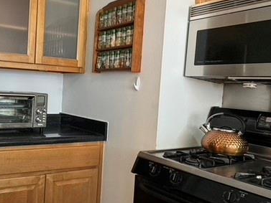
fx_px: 298
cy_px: 103
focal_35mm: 38
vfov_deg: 37.7
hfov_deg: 46.2
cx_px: 51
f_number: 2.2
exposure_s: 1/60
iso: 250
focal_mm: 2.22
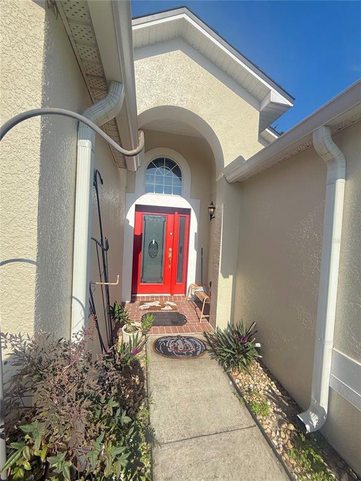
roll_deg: -0.8
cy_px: 240
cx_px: 180
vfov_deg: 102.1
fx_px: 195
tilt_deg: -0.7
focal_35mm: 14
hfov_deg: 85.7
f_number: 2.2
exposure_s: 1/2717
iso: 50
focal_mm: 2.22
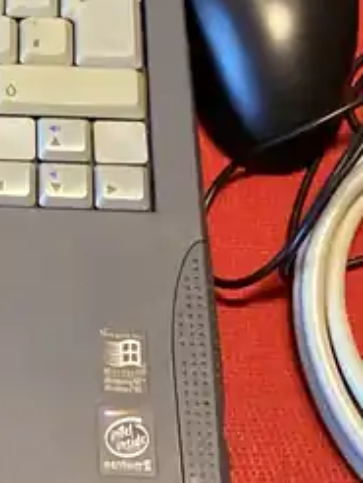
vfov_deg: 14.9
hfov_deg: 11.6
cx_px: -61
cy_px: -143
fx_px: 1759
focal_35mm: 126
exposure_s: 1/25
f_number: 2.4
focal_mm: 3.3
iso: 320
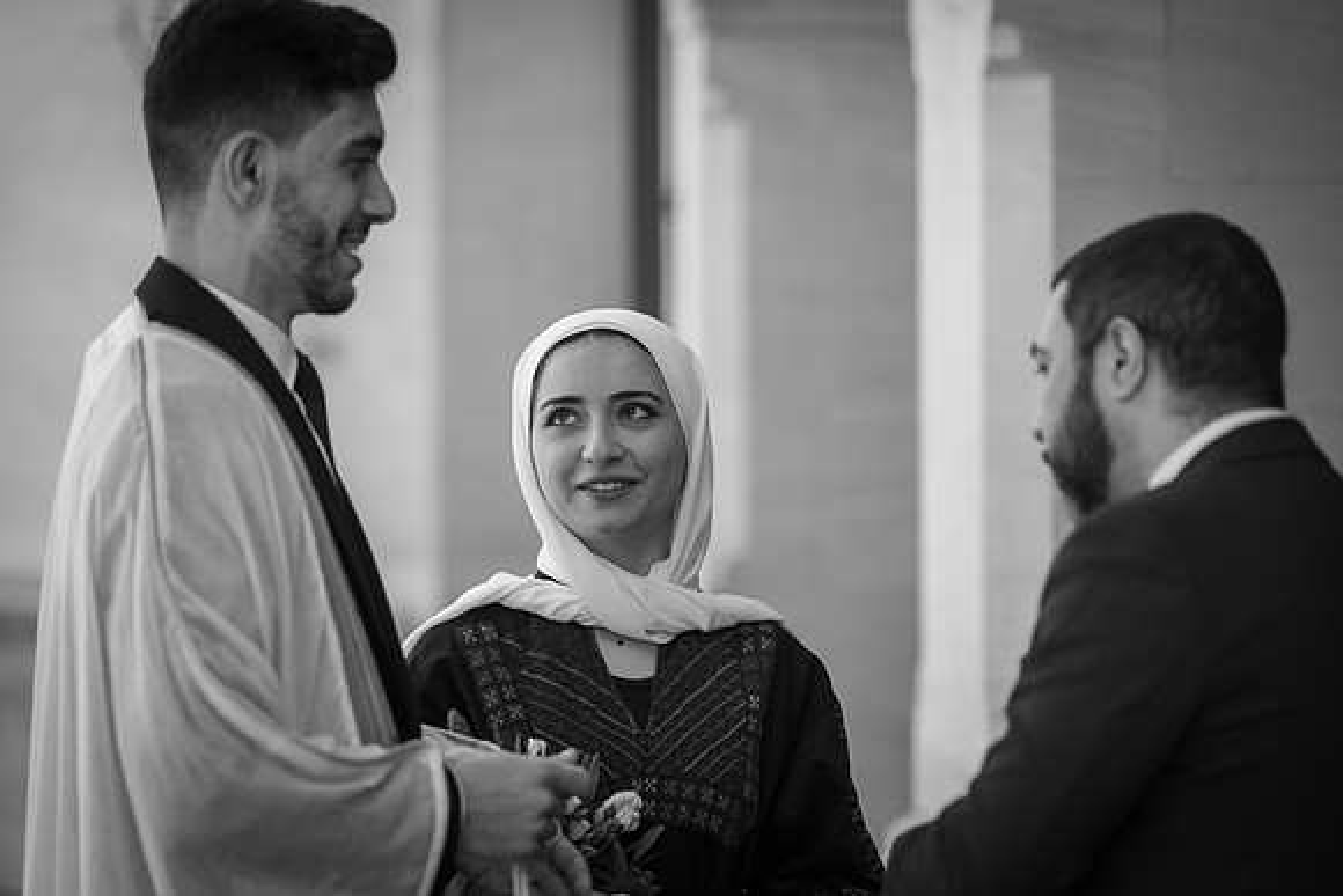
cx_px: 672
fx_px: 6157
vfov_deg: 8.3
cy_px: 448
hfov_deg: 12.4
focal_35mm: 165
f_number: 2.8
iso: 100
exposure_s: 1/1000
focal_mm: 165
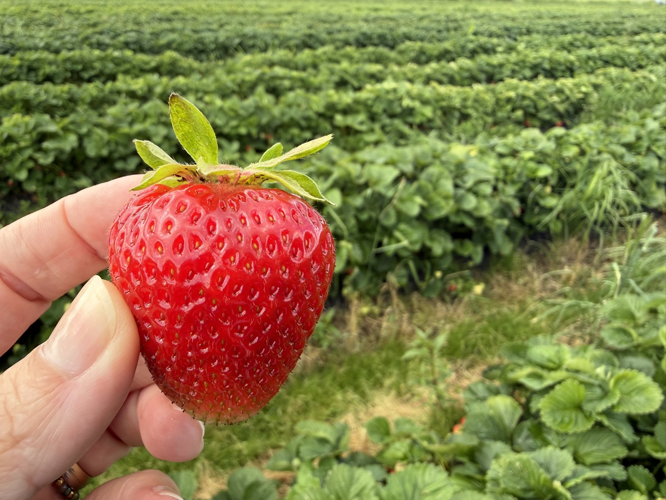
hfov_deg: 71.6
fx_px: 462
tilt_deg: -28.3
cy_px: 250
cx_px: 333
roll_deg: -1.3
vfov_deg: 56.8
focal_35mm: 24
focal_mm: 2.22
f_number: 2.2
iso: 40
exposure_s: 1/178
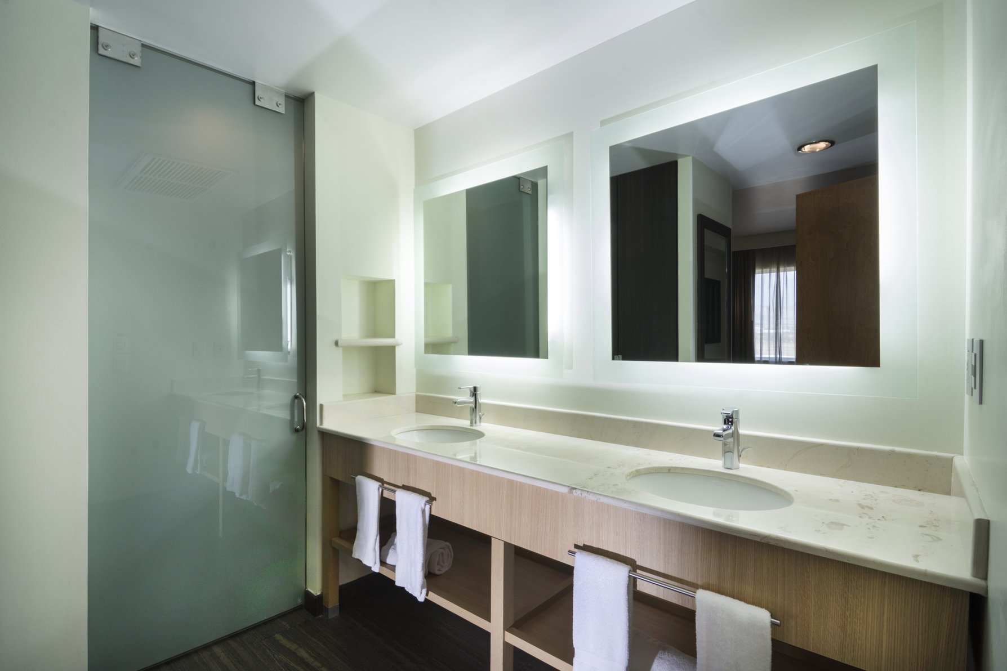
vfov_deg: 72.1
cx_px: 504
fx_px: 462
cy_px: 336
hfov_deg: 95.0
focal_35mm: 16
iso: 100
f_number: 11
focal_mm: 11
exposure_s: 1/6
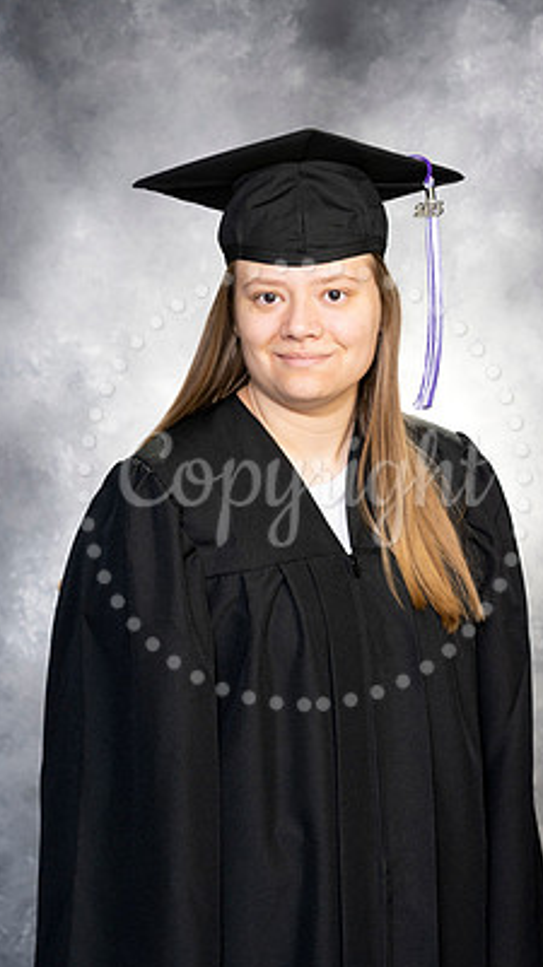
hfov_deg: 12.1
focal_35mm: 100
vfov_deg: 21.4
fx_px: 2565
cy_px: 482
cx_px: 304
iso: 250
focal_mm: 85
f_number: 8
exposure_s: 1/125
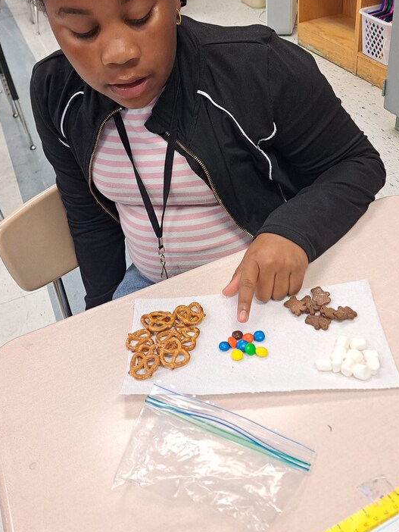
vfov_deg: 52.5
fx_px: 538
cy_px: 231
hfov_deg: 40.6
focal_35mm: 35
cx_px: 226
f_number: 1.8
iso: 200
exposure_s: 1/60
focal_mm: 5.23
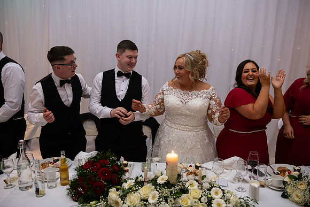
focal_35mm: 32
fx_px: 276
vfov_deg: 41.1
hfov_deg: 58.7
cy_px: 104
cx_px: 155
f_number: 3.5
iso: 1000
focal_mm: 32
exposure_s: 1/160
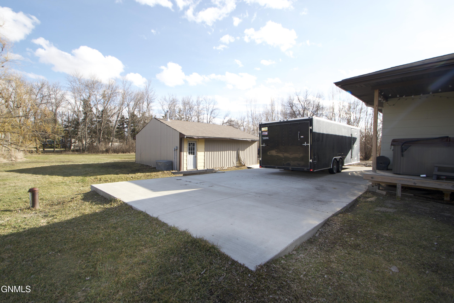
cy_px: 152
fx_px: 189
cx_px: 227
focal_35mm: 15
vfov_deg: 77.3
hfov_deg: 100.4
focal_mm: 10
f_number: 6.3
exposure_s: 1/200
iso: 100
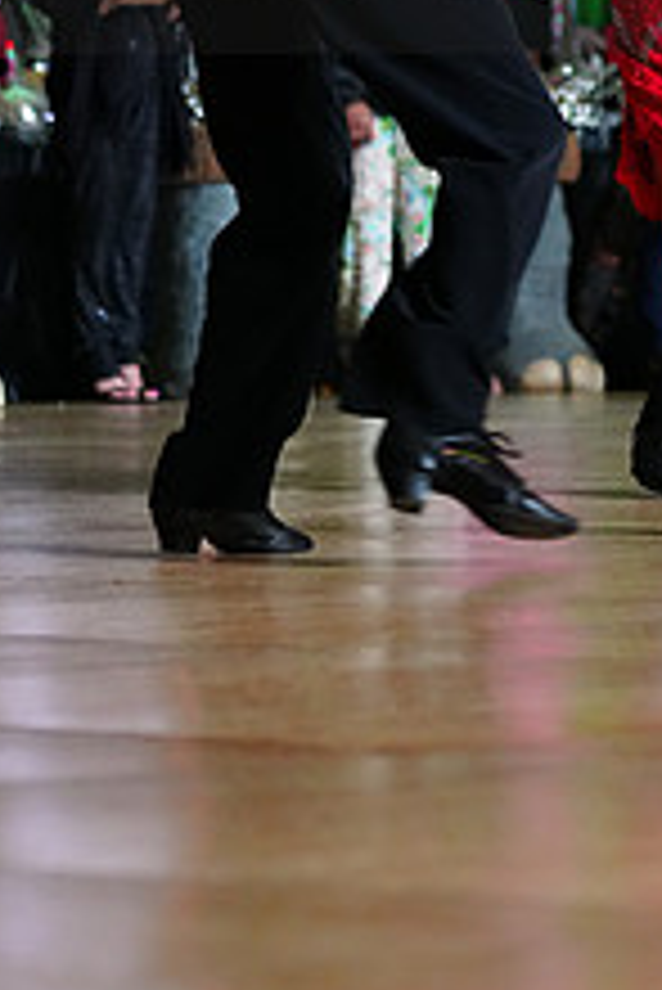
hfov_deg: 5.0
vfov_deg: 7.4
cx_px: 655
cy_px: -94
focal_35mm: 277
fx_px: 7628
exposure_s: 1/250
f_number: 4
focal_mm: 105
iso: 3200
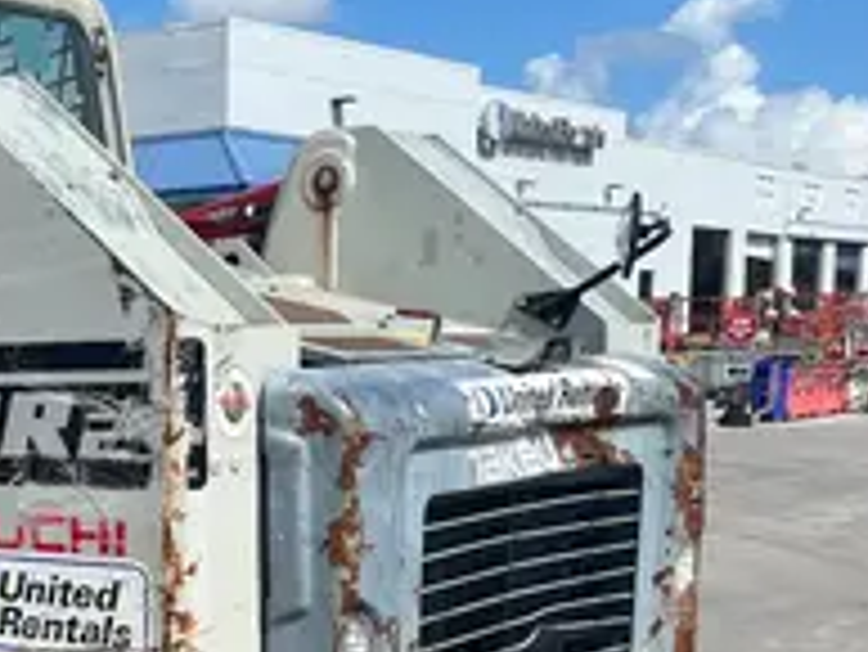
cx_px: -256
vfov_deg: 19.5
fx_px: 1857
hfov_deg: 23.3
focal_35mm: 74
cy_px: 591
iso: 50
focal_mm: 5.1
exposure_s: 1/4651
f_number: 1.6
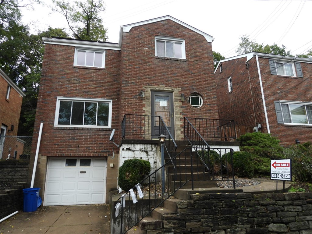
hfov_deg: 71.6
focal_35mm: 24
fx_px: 216
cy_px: 117
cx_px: 156
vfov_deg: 56.8
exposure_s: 1/400
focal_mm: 4.3
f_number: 2.8
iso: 100
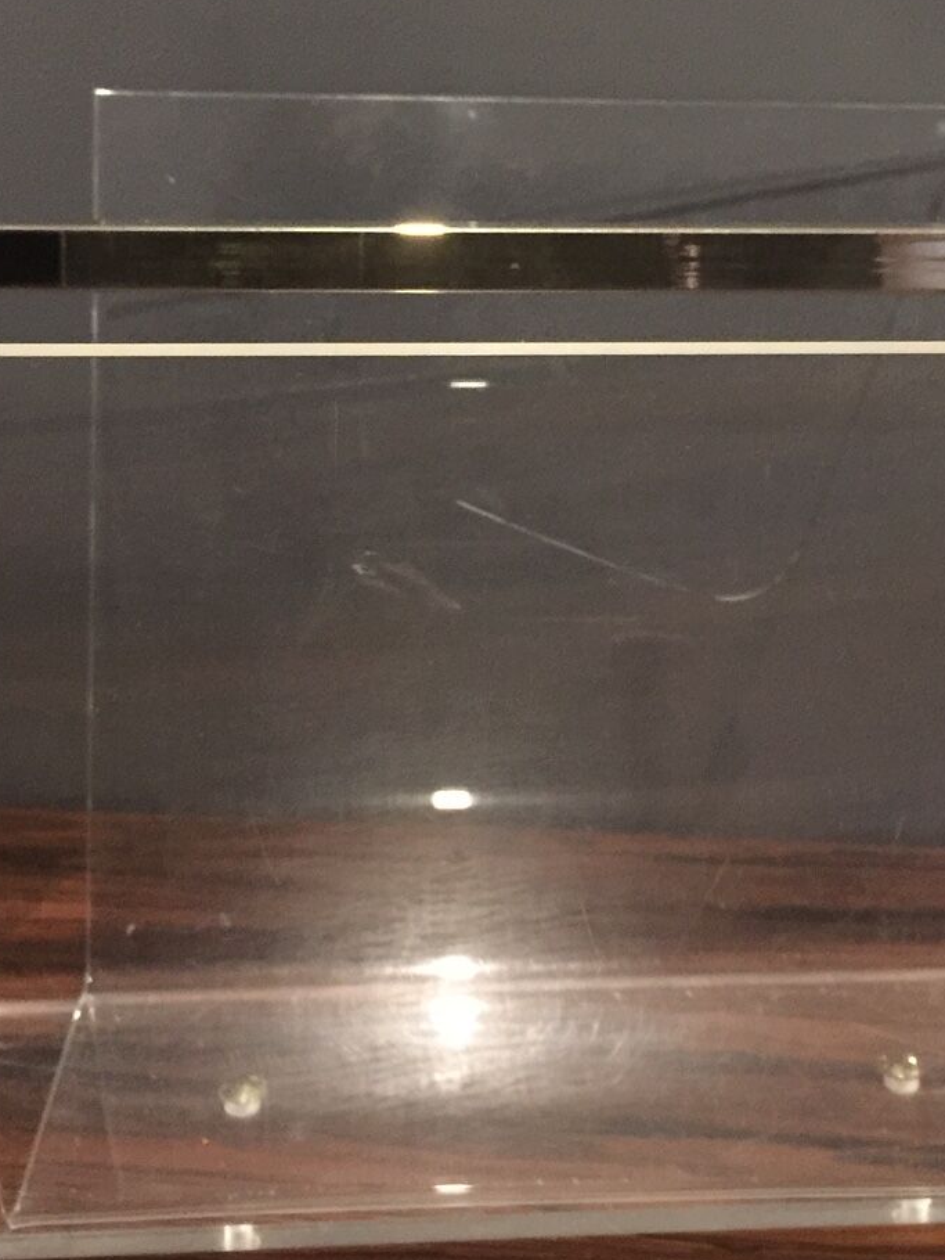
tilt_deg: -19.0
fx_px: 1892
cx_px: 578
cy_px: 518
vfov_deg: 36.7
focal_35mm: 52
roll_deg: -2.4
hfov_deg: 28.0
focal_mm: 4.15
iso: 200
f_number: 2.2
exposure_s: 1/4
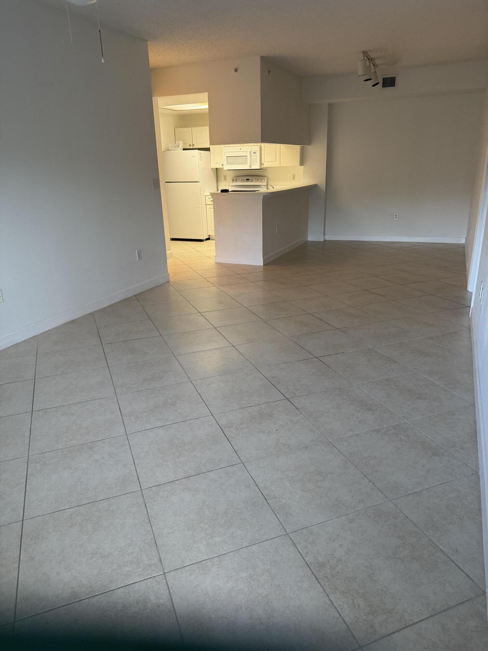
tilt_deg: -19.4
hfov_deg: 56.8
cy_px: 326
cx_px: 244
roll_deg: +2.0
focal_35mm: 24
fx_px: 451
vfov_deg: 71.6
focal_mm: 6.76
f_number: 1.78
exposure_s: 1/60
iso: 250
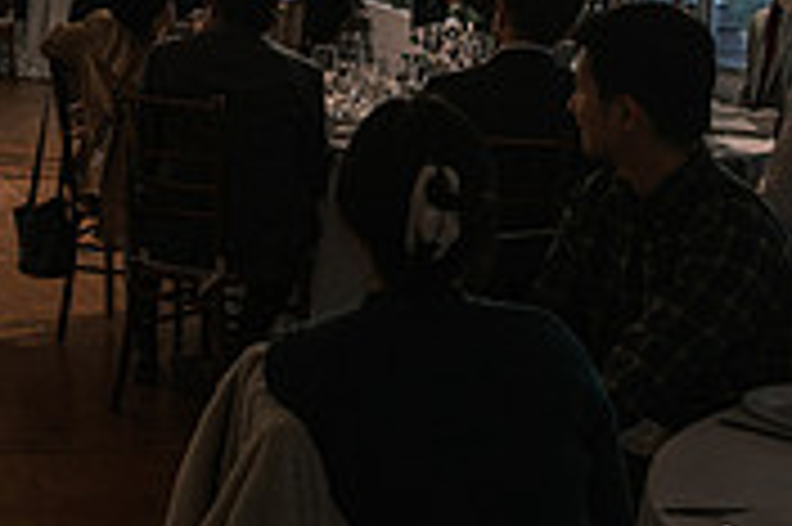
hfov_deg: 20.8
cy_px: -79
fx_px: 1956
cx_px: -243
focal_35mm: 89
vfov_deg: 14.9
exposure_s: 1/250
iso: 400
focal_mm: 18
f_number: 3.2
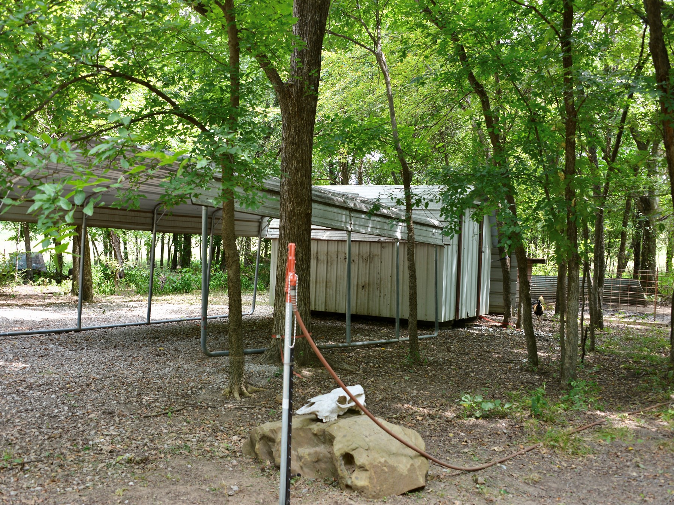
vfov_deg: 38.7
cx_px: 337
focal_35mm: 37
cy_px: 251
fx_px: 720
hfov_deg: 50.1
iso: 320
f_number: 5.6
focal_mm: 34
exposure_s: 1/125
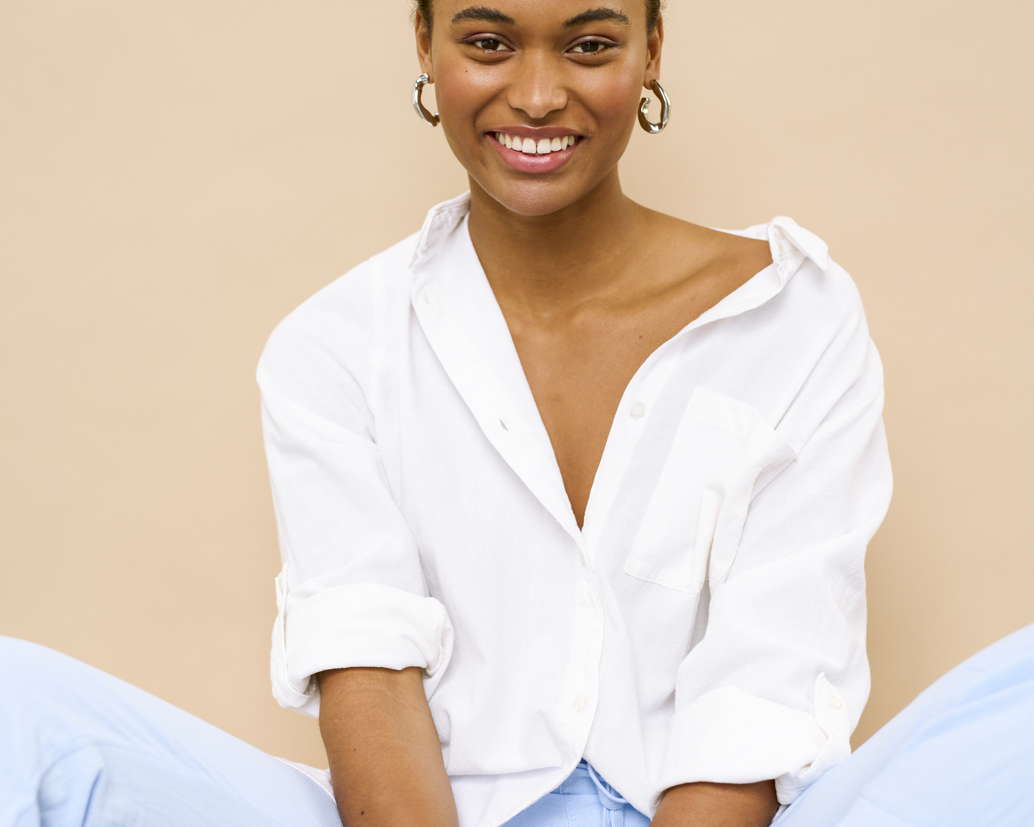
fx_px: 2173
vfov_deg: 21.5
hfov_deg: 26.8
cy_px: 535
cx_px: 515
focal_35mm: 71
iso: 320
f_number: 3.2
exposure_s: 1/200
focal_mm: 50
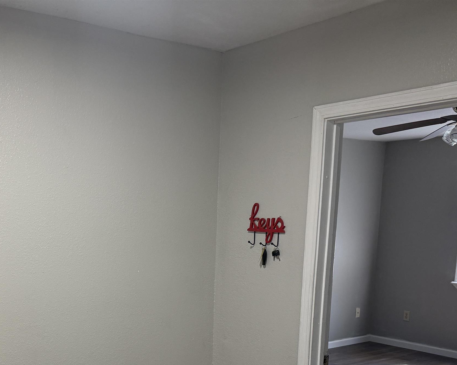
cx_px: 129
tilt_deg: -7.9
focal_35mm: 43
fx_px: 582
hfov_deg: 41.9
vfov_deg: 33.4
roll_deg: -2.8
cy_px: 314
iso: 200
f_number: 1.78
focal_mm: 6.76
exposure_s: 1/120
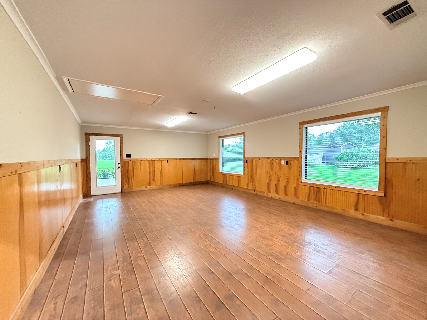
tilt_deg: -0.9
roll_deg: +0.0
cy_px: 160
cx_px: 214
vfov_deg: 85.7
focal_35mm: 14
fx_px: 173
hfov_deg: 102.1
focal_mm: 2.22
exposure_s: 1/60
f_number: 2.2
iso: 640
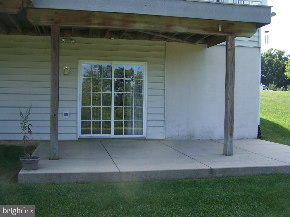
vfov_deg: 37.7
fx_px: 318
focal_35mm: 38
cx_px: 145
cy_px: 108
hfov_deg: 49.0
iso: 64
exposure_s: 1/250
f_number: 2.8
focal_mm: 6.3
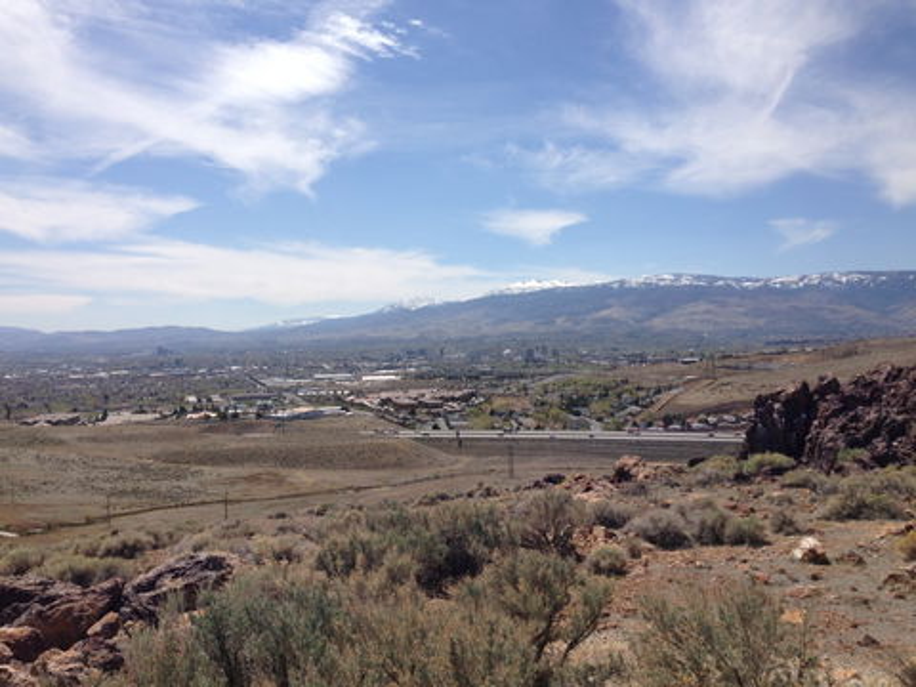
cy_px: 344
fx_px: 873
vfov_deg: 42.9
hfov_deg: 55.4
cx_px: 458
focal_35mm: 33
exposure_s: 1/3195
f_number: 2.4
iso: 50
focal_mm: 4.13
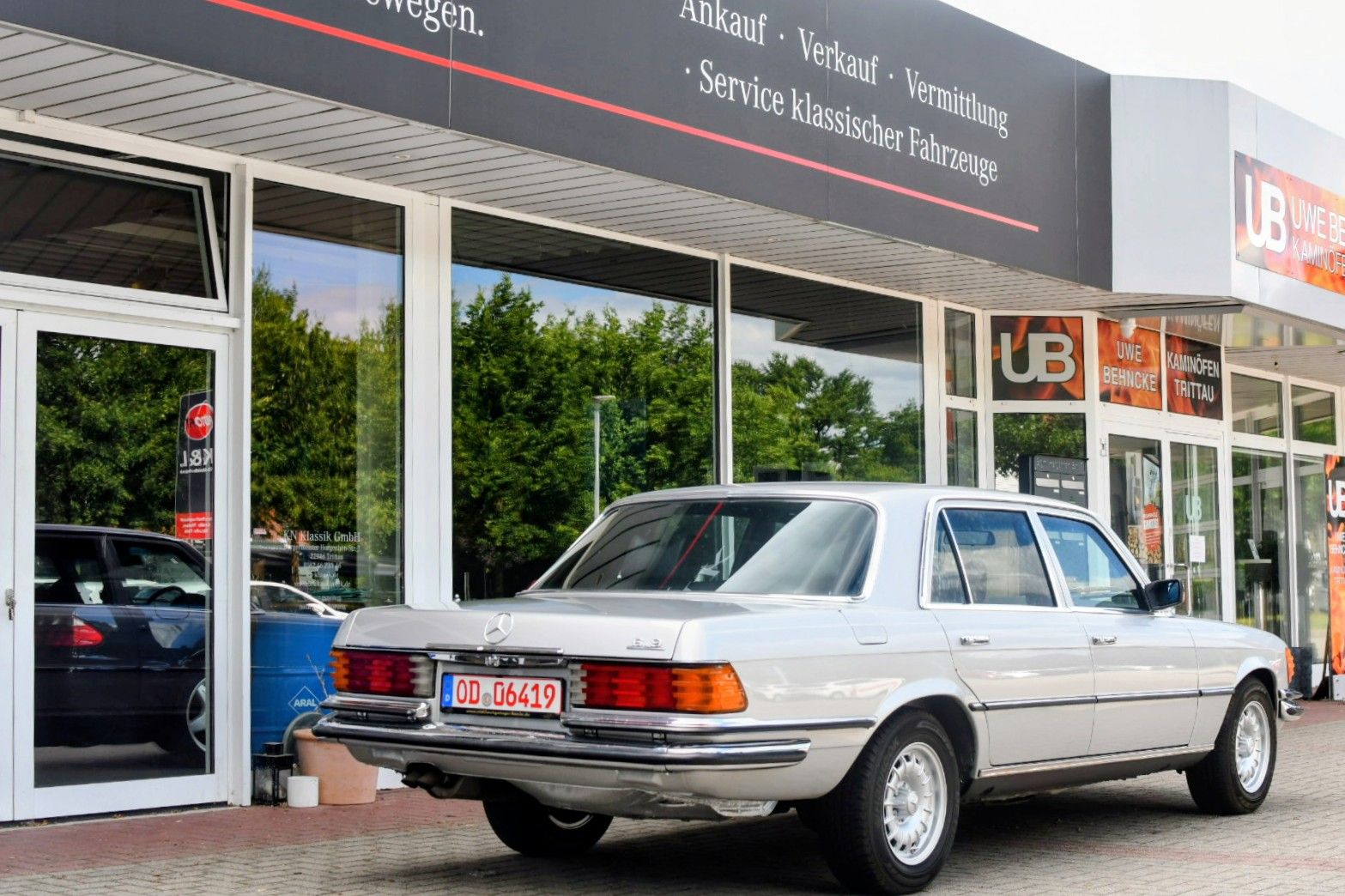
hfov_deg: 38.2
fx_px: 1942
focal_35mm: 52
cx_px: 672
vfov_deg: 26.0
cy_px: 448
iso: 400
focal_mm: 35
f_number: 5.6
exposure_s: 1/250
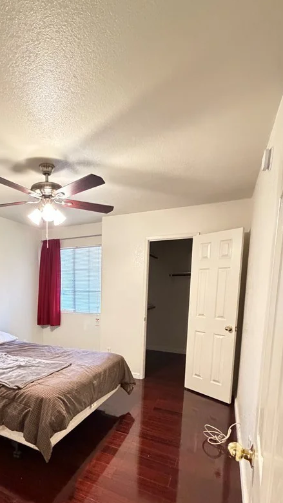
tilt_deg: -7.2
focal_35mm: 20
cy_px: 319
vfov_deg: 84.7
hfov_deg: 53.6
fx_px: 267
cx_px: 75
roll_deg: -0.3
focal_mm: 2.22
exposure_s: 1/60
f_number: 2.2
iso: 1000
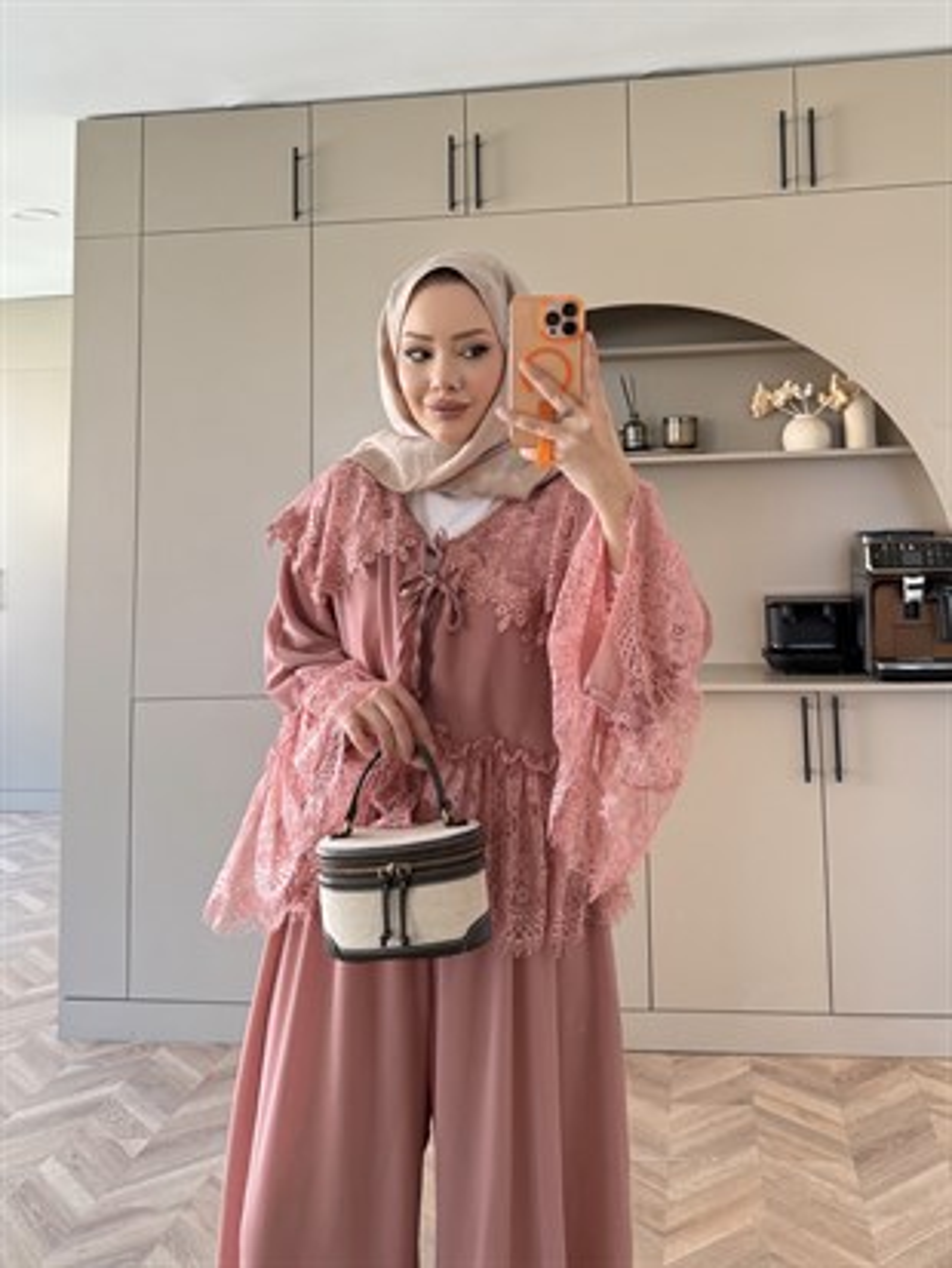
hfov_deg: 56.8
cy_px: 634
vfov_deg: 71.6
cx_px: 476
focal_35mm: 24
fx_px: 880
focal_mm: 6.76
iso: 125
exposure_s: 1/121
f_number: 1.78
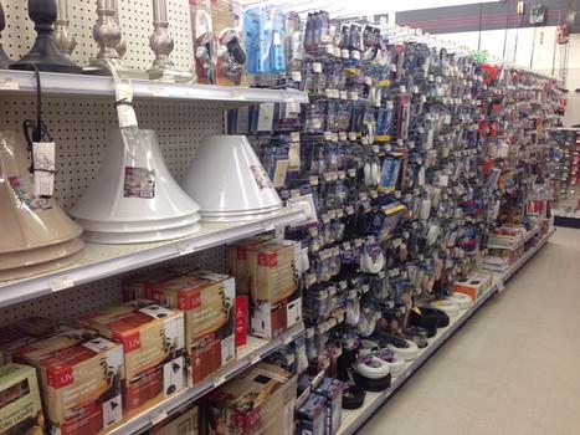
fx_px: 553
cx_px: 290
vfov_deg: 42.9
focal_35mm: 33
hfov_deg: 55.4
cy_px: 218
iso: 50
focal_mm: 4.12
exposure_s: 1/20
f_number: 2.4
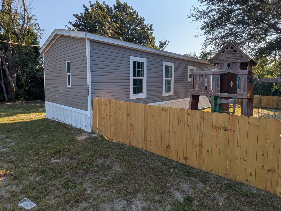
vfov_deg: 63.3
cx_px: 142
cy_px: 94
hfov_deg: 79.0
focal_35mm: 21
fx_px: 171
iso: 44
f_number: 2.2
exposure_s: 1/2049
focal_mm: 1.83
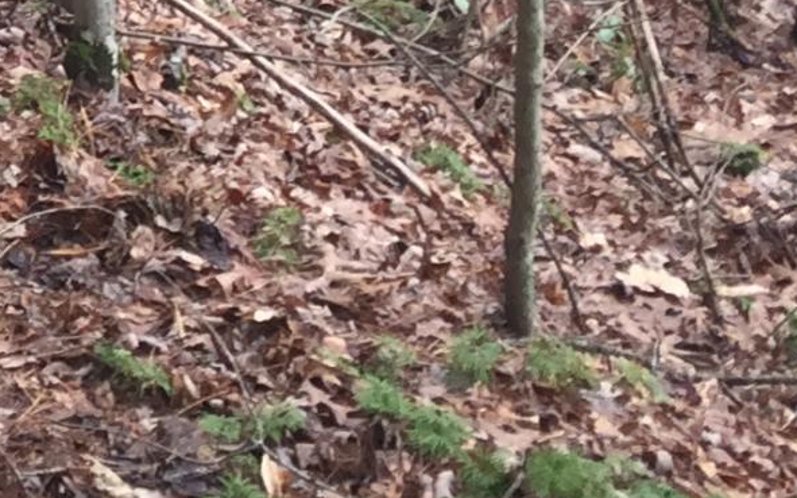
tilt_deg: -3.0
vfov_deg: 8.0
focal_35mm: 156
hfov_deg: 11.9
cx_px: -810
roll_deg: +0.0
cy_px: -476
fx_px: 3387
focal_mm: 4.15
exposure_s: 1/120
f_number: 2.2
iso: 40
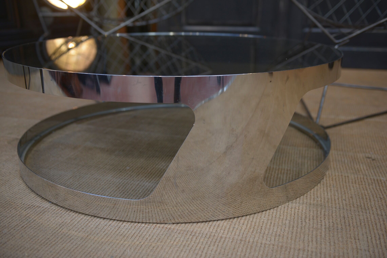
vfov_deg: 35.1
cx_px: 194
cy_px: 129
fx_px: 409
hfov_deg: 50.7
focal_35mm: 38
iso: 250
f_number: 3.2
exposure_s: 1/50
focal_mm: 38
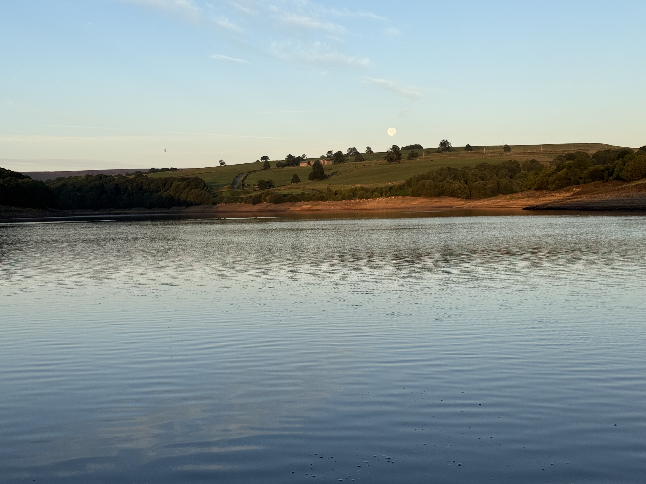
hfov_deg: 39.7
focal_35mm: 48
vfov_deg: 30.3
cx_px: 323
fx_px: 896
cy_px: 242
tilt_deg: -2.3
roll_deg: +1.9
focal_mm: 6.76
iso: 64
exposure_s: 1/1043
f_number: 1.78
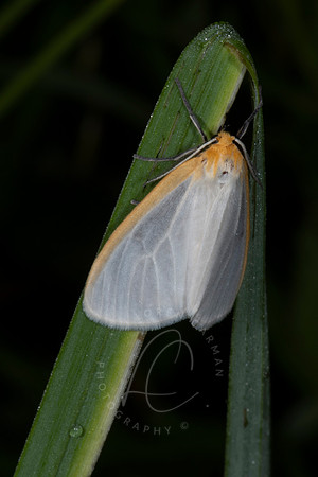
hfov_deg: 6.5
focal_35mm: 212
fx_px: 2815
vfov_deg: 9.7
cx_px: 173
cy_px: 155
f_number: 36
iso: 64
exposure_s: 1/200
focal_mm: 105
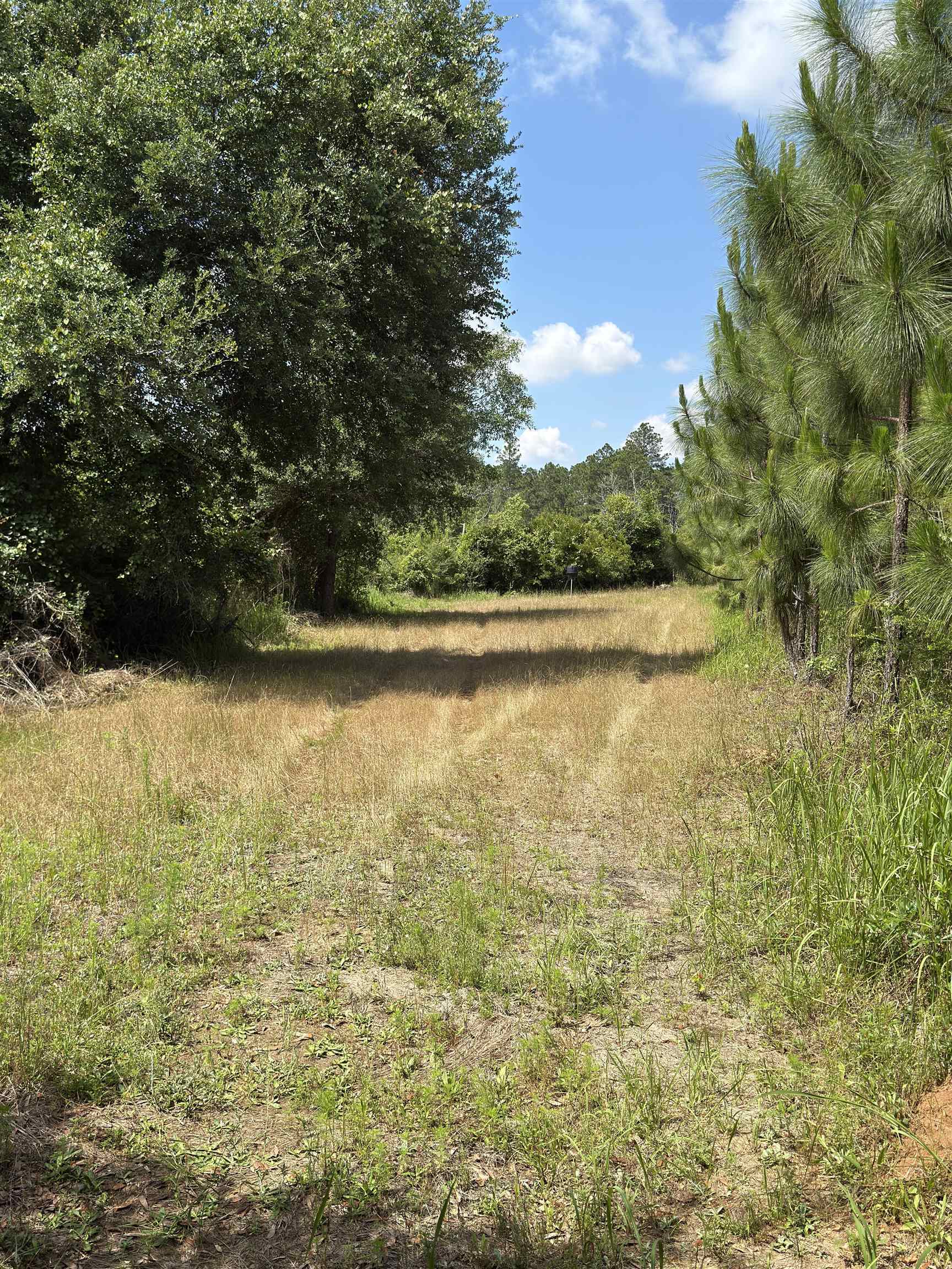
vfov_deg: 52.6
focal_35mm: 35
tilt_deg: -3.9
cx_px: 476
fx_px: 1283
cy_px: 634
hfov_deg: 40.7
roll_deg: -1.0
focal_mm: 6.76
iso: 80
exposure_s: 1/3311
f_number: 1.78
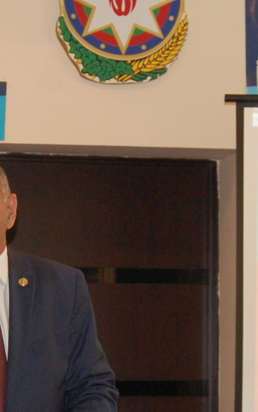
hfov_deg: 9.9
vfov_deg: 15.8
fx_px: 1484
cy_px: 302
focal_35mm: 132
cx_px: 112
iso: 800
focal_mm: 26
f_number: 5.6
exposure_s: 1/50
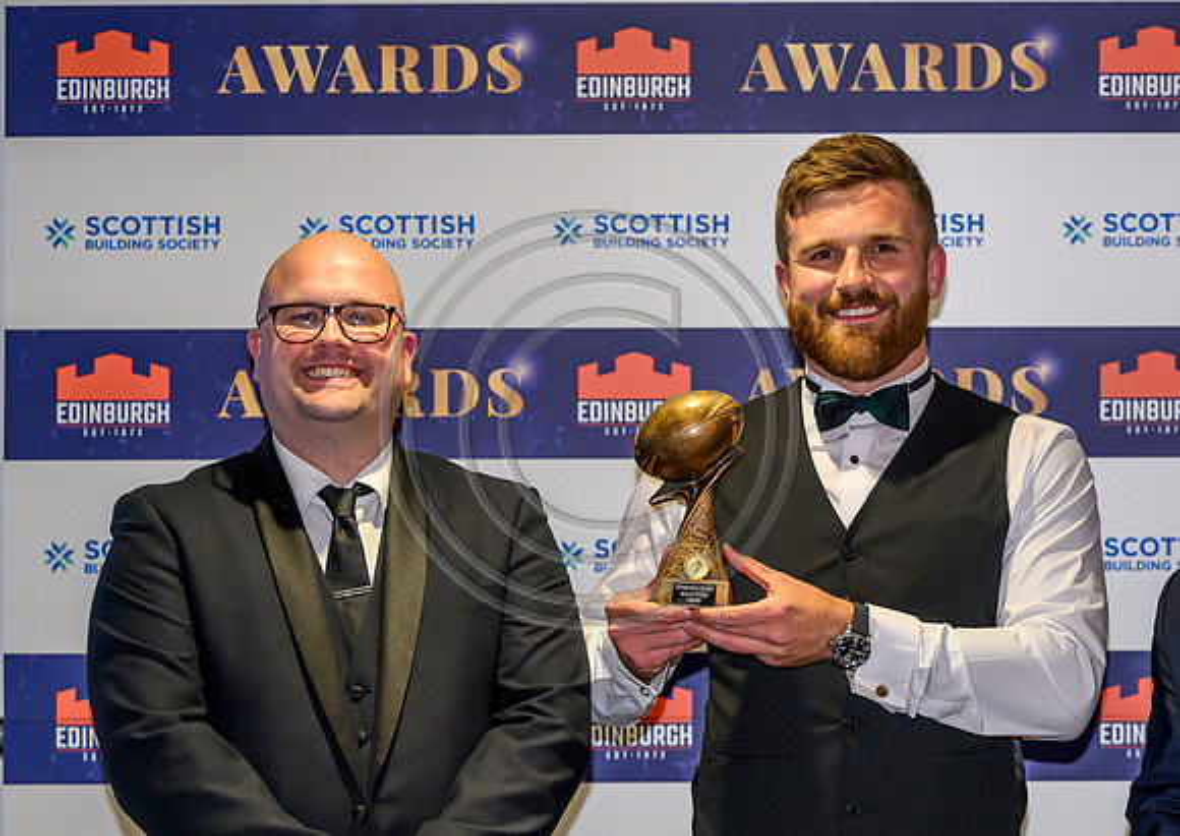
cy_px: 505
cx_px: 957
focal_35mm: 130
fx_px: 4355
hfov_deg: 15.3
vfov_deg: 11.0
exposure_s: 1/160
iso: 1600
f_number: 3.2
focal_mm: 80
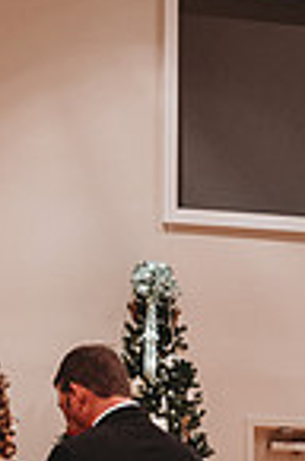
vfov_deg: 14.6
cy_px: 518
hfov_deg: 9.7
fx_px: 1749
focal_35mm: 137
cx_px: -133
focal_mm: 44
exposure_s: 1/125
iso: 2000
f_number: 4
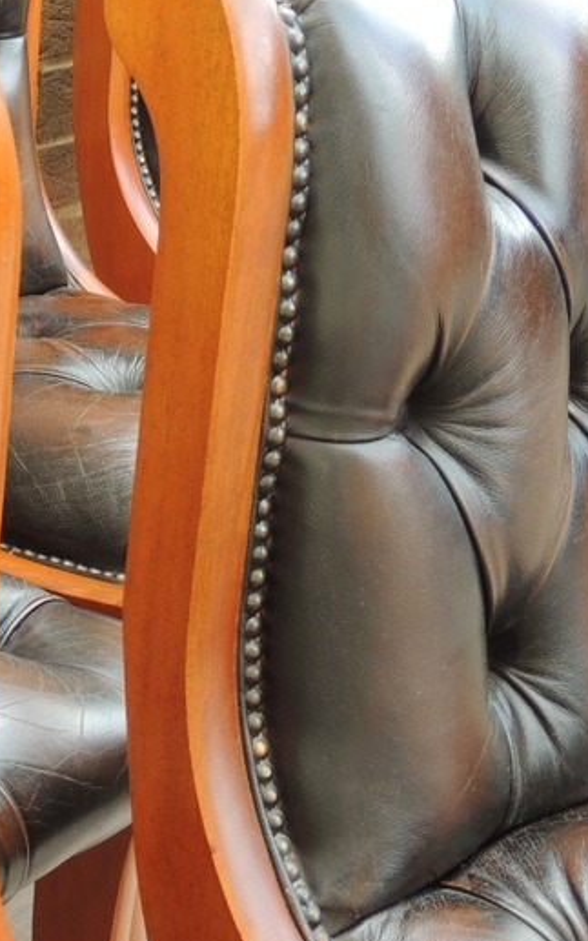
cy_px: 473
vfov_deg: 24.6
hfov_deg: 14.7
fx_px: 2154
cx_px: -218
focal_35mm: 84
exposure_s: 1/50
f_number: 3.3
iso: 100
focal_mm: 7.1
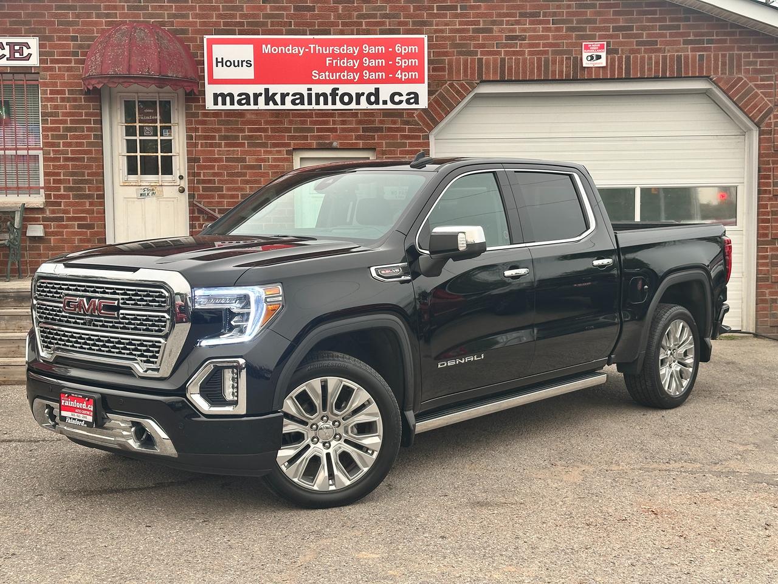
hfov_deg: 39.7
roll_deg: +0.9
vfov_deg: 30.3
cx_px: 389
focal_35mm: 48
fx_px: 1079
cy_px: 292
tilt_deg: -4.1
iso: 50
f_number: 1.78
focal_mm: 6.86
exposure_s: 1/145
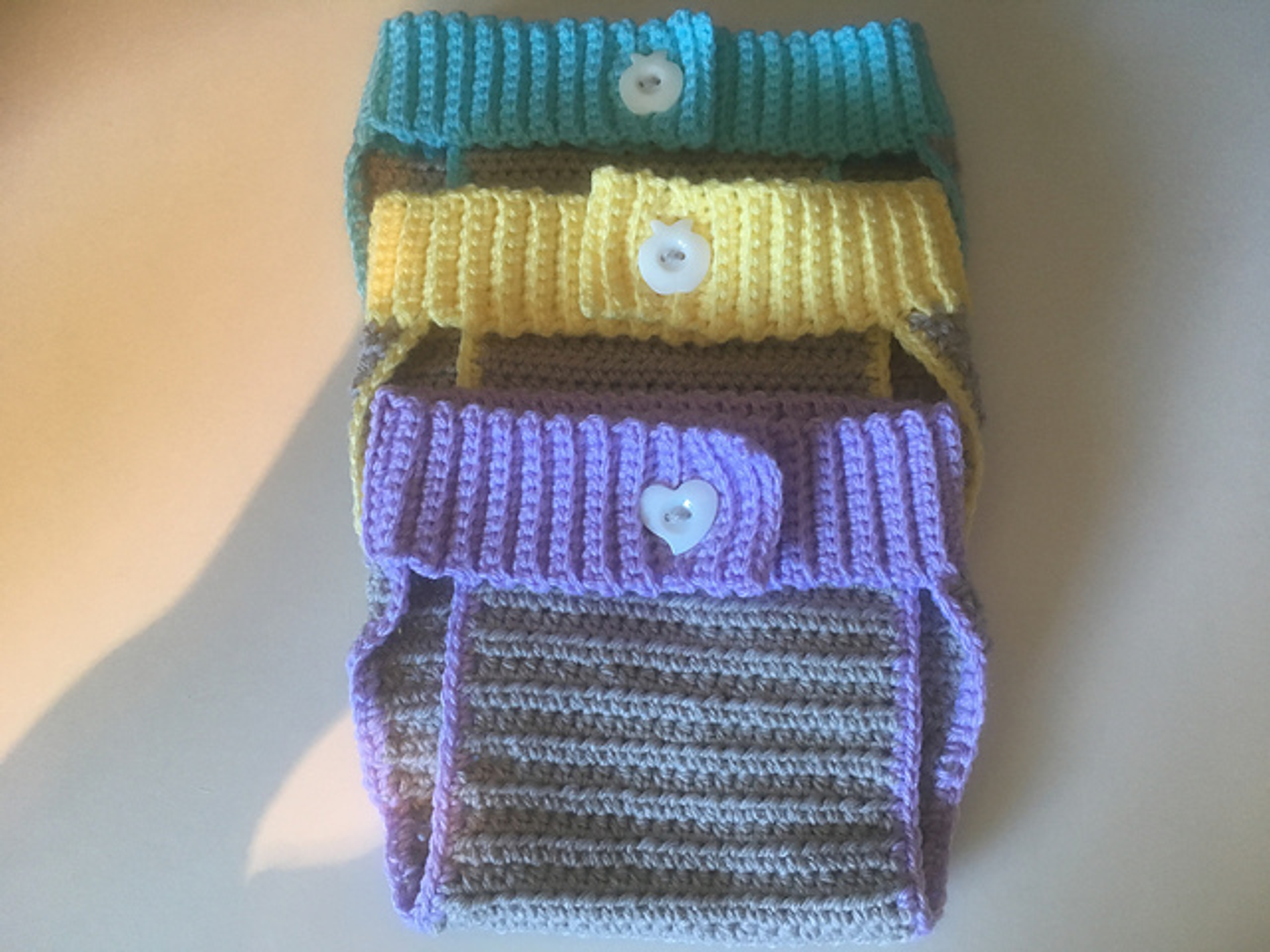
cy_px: 476
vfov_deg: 48.2
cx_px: 635
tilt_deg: -68.9
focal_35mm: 29
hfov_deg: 61.7
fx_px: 1064
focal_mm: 4.15
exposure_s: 1/30
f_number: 2.2
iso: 125
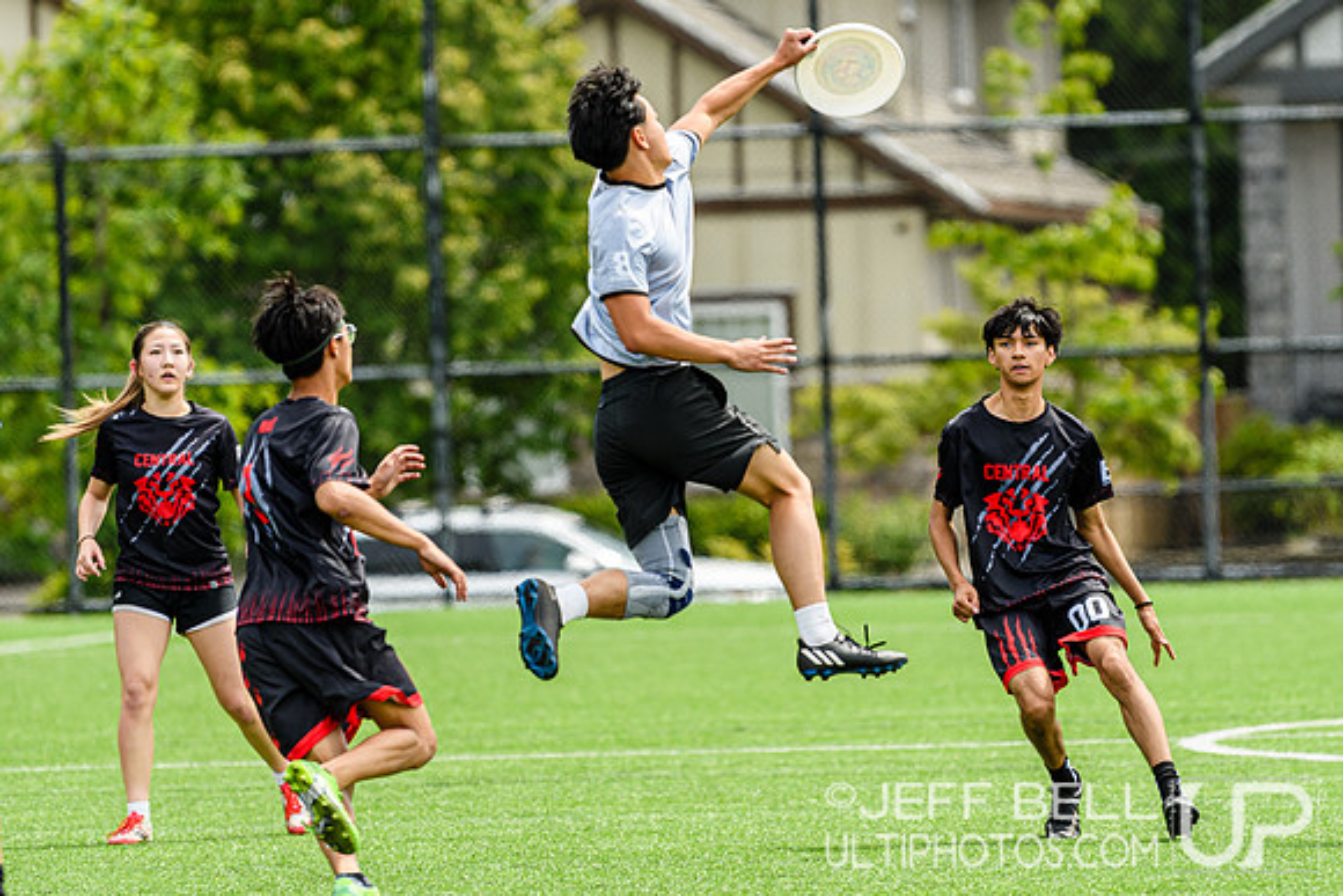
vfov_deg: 3.7
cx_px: 671
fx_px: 13845
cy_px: 342
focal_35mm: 371
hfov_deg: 5.6
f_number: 3.2
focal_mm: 200
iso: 160
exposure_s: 1/1250
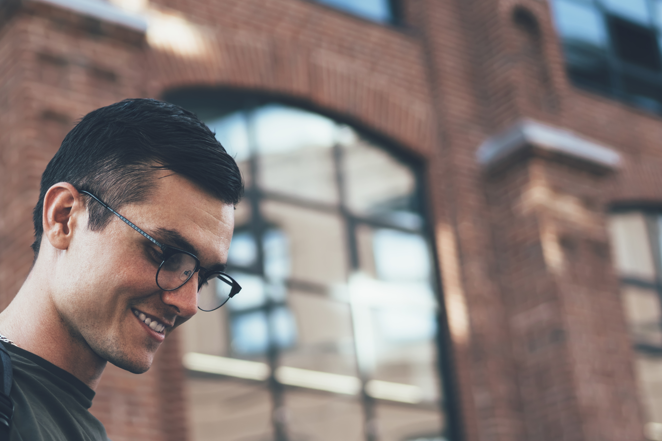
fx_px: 1398
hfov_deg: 26.0
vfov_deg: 17.7
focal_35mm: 76
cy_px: 395
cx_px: 98
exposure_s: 1/800
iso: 100
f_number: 1.7
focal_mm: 35
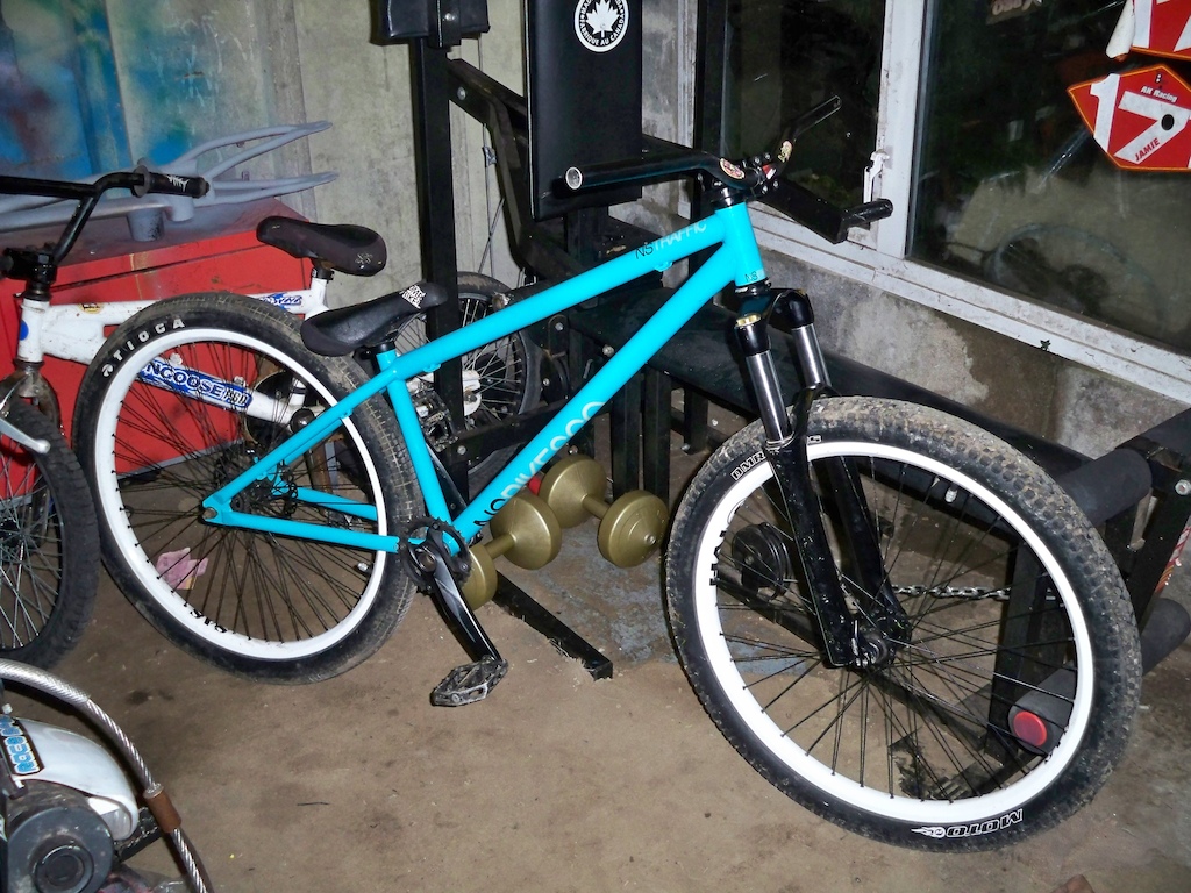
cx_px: 596
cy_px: 446
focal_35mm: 35
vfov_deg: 40.7
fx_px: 1204
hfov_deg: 52.6
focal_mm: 6.3
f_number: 3.1
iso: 250
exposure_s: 1/60
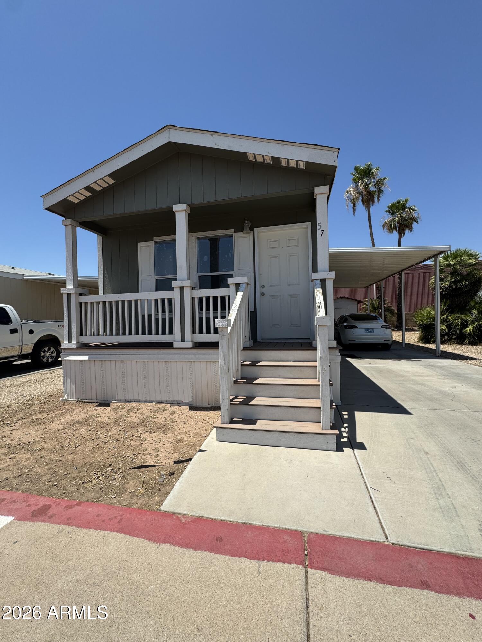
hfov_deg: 85.7
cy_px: 321
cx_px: 241
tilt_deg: -0.4
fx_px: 260
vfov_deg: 102.1
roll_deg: +1.6
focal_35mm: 14
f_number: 2.2
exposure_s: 1/2083
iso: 50
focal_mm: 2.22
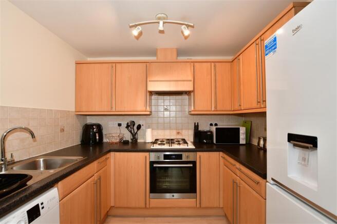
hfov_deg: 100.4
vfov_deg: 77.3
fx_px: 140
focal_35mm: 15
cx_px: 168
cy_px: 112
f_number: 7.1
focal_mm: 10
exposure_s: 1/4
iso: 160
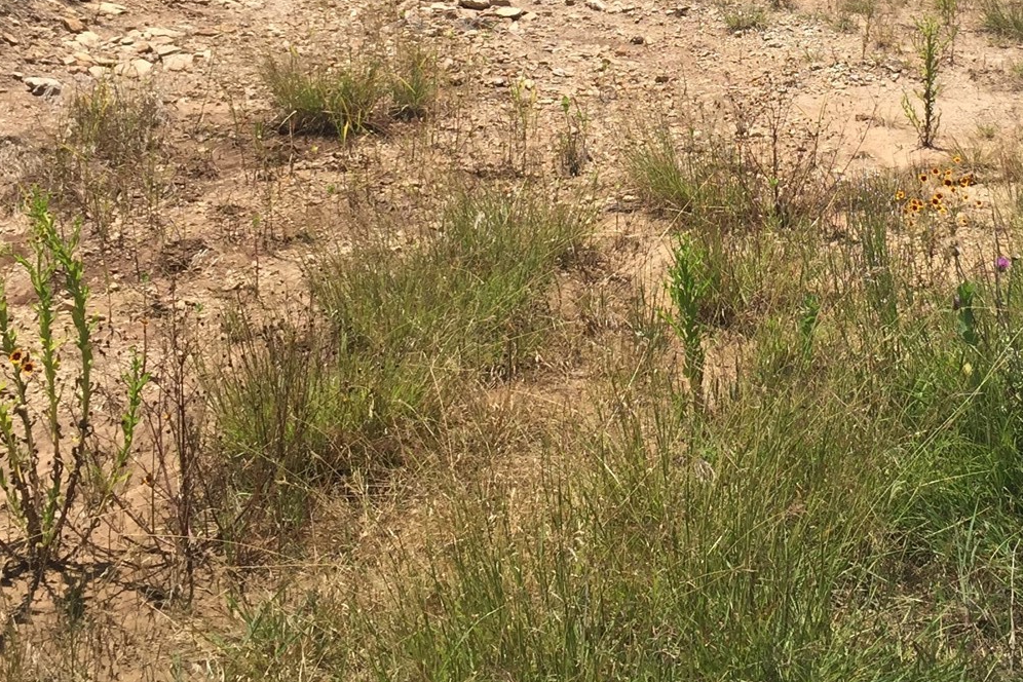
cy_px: -9
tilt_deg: -2.4
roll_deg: -1.3
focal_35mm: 62
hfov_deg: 32.1
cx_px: 680
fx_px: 1762
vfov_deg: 21.1
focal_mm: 4.15
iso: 32
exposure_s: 1/2083
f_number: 2.2
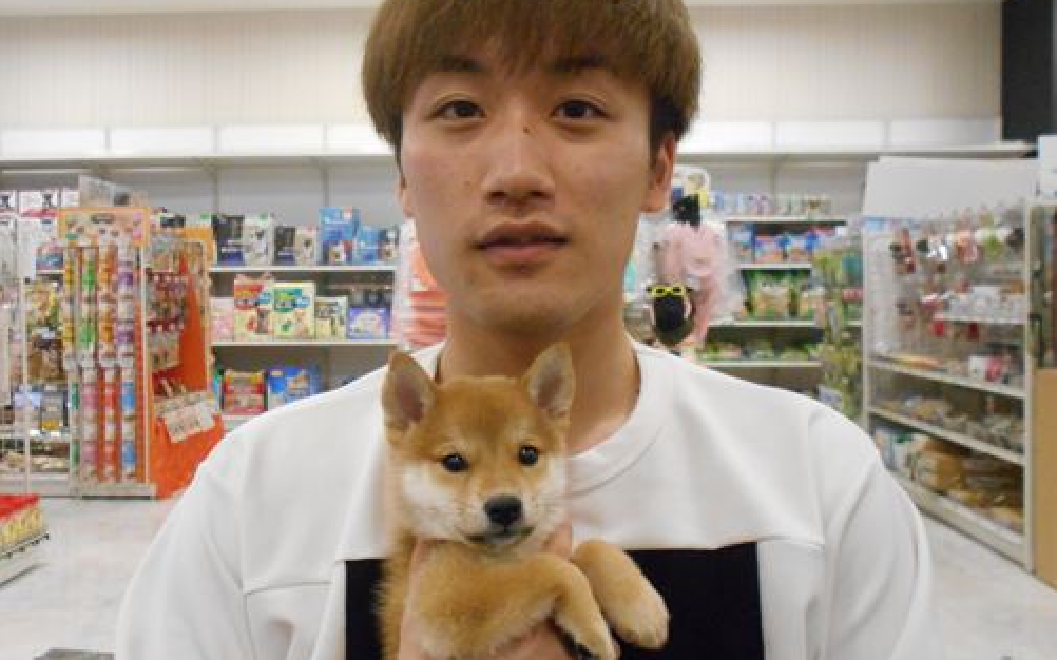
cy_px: 310
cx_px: 530
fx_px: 951
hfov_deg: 58.1
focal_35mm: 33
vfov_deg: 38.3
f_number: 3.2
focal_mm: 4.6
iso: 800
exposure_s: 1/160
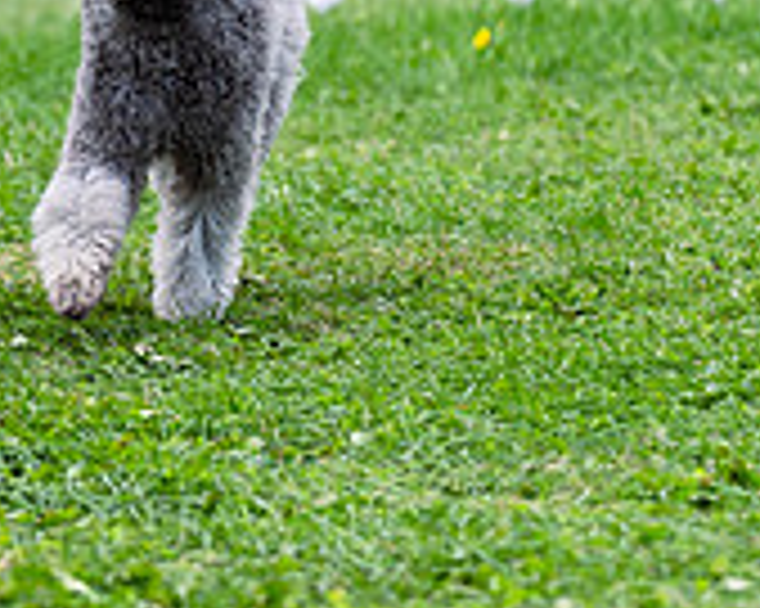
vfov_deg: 3.1
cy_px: -324
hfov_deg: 3.9
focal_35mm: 497
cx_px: 7
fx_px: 11173
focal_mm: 129
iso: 100
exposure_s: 1/1000
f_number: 2.8
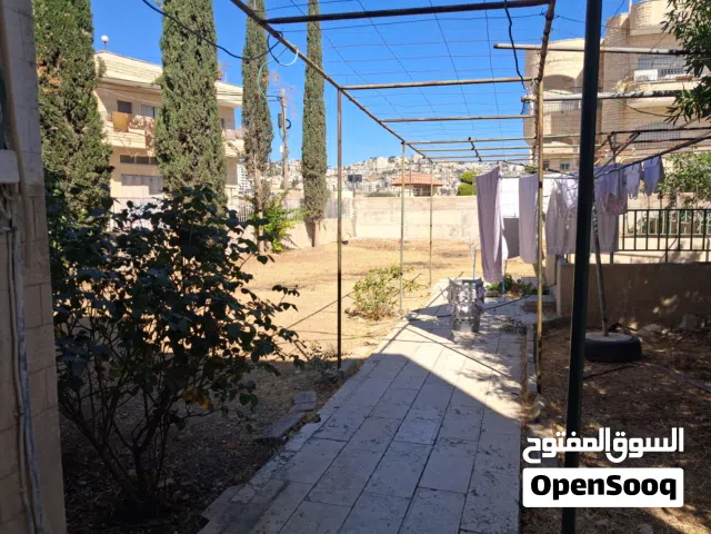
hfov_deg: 65.3
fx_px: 555
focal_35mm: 27
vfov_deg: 51.4
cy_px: 267
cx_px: 356
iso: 20
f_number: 1.8
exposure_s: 1/564
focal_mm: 4
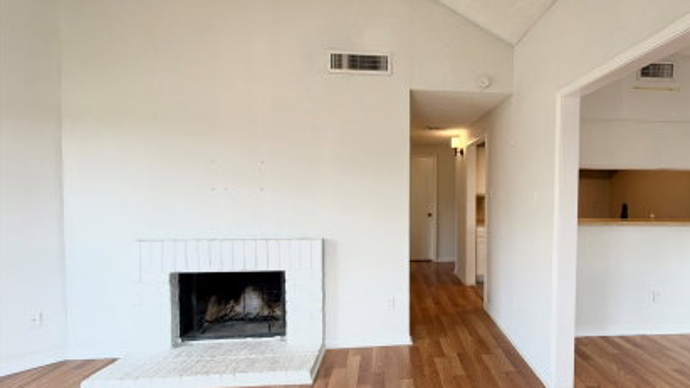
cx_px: 426
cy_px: 202
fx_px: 348
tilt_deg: -2.1
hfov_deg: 88.0
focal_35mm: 19
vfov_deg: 58.3
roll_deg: +0.2
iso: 64
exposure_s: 1/120
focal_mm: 2.22
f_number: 2.2
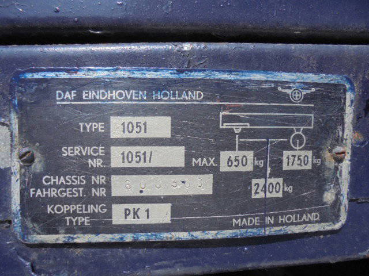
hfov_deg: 67.3
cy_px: 138
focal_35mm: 26
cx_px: 184
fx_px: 277
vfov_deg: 53.1
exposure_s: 1/640
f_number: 3.5
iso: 100
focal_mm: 4.6
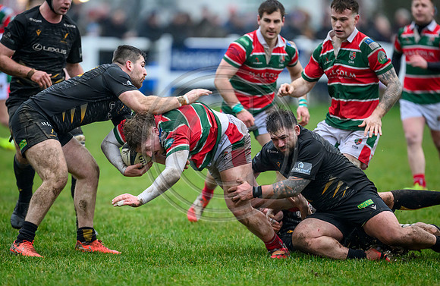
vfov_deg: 3.1
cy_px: 160
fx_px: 5324
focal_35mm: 439
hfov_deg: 4.7
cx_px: 240
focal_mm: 400
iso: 4000
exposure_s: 1/2000
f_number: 3.5
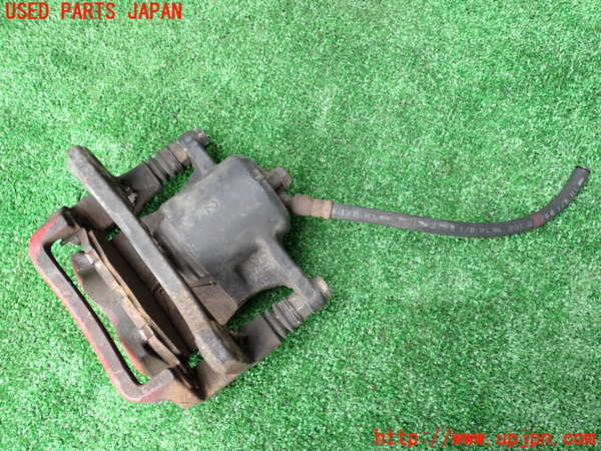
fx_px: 521
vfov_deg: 46.8
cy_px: 226
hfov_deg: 60.0
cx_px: 300
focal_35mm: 30
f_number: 2.3
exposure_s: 1/125
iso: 160
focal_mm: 5.4
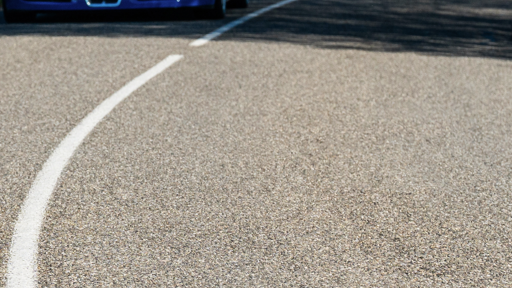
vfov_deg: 3.3
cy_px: -33
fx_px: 5050
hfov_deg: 5.8
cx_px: -49
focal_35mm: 372
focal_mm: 110
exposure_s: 1/1000
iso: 400
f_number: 6.3
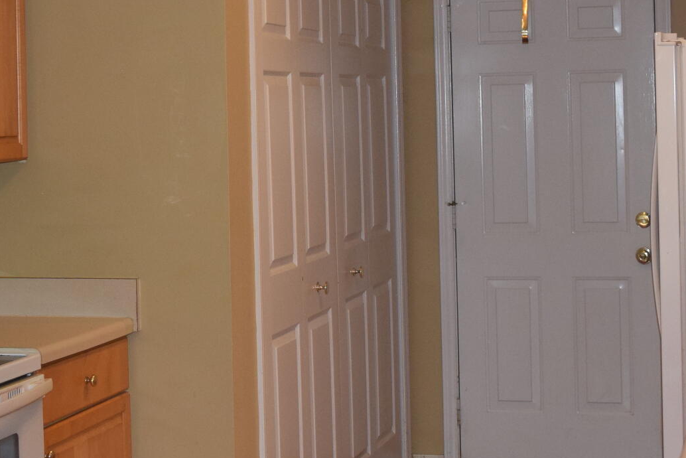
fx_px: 1658
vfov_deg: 15.7
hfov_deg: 23.4
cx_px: 314
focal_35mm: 87
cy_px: 121
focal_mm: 20
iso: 800
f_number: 4.5
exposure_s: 1/80
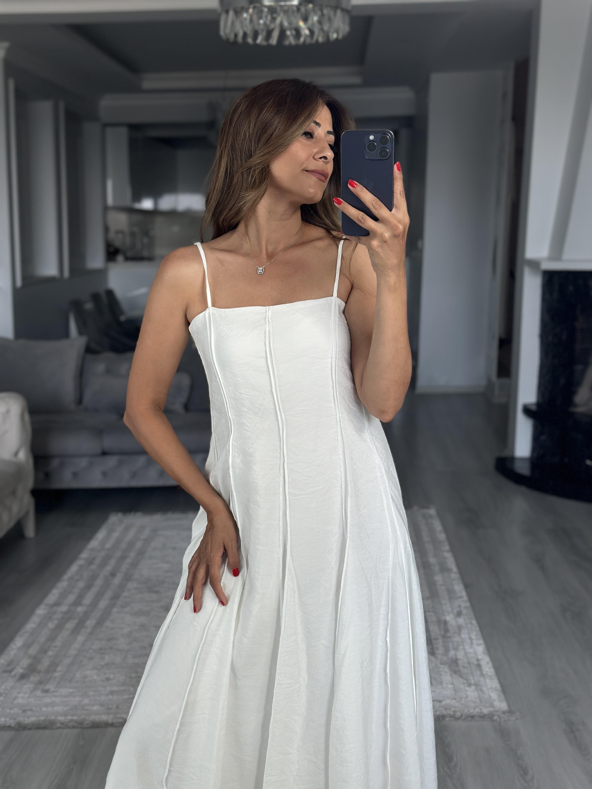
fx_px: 1095
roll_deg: +1.1
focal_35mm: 48
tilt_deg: -15.1
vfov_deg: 39.7
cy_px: 394
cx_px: 296
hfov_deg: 30.3
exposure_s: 1/135
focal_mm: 6.86
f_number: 1.78
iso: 64
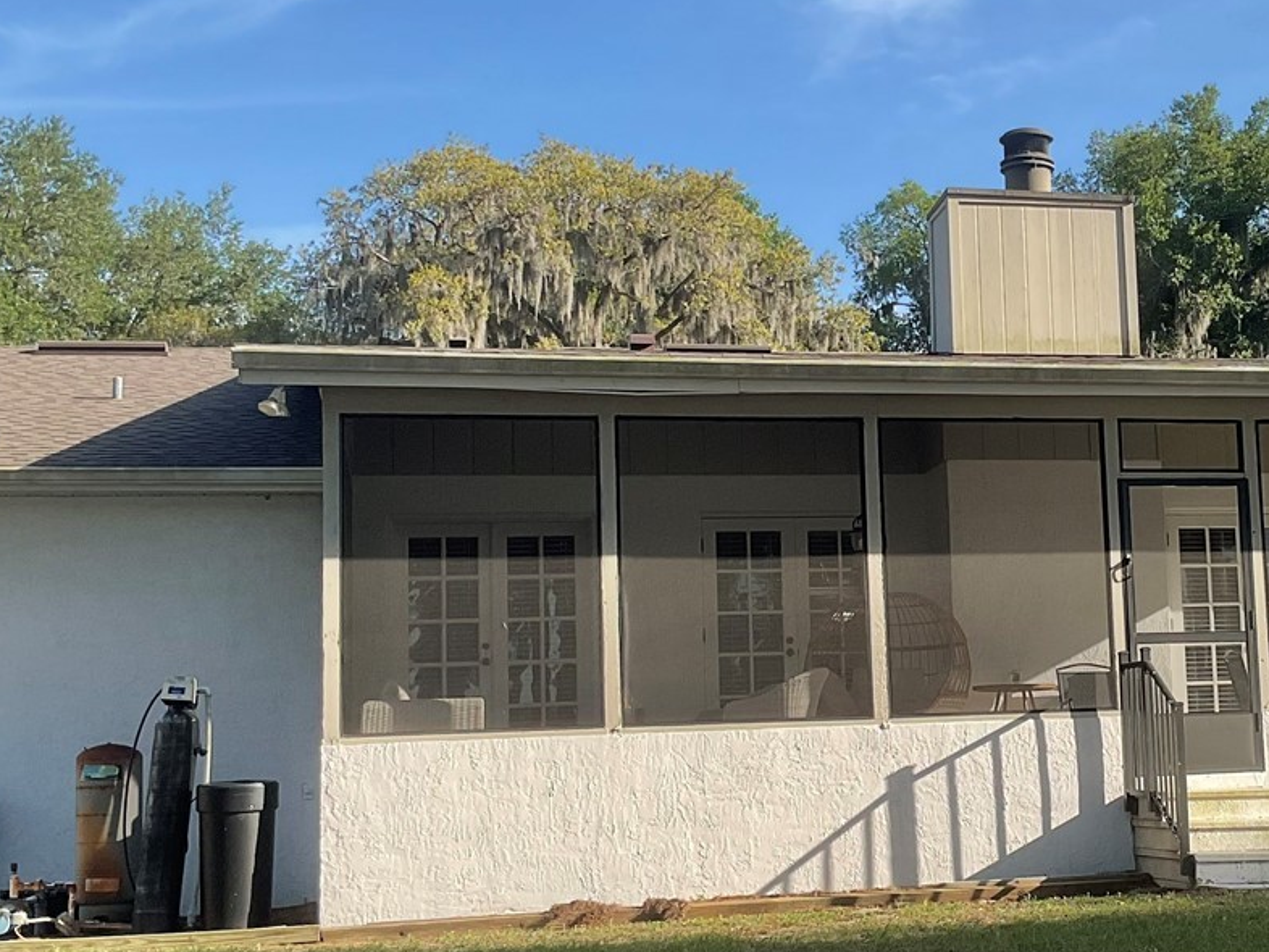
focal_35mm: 59
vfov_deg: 24.8
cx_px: 991
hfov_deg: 31.9
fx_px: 2164
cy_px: 489
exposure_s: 1/1098
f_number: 1.8
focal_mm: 3
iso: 16
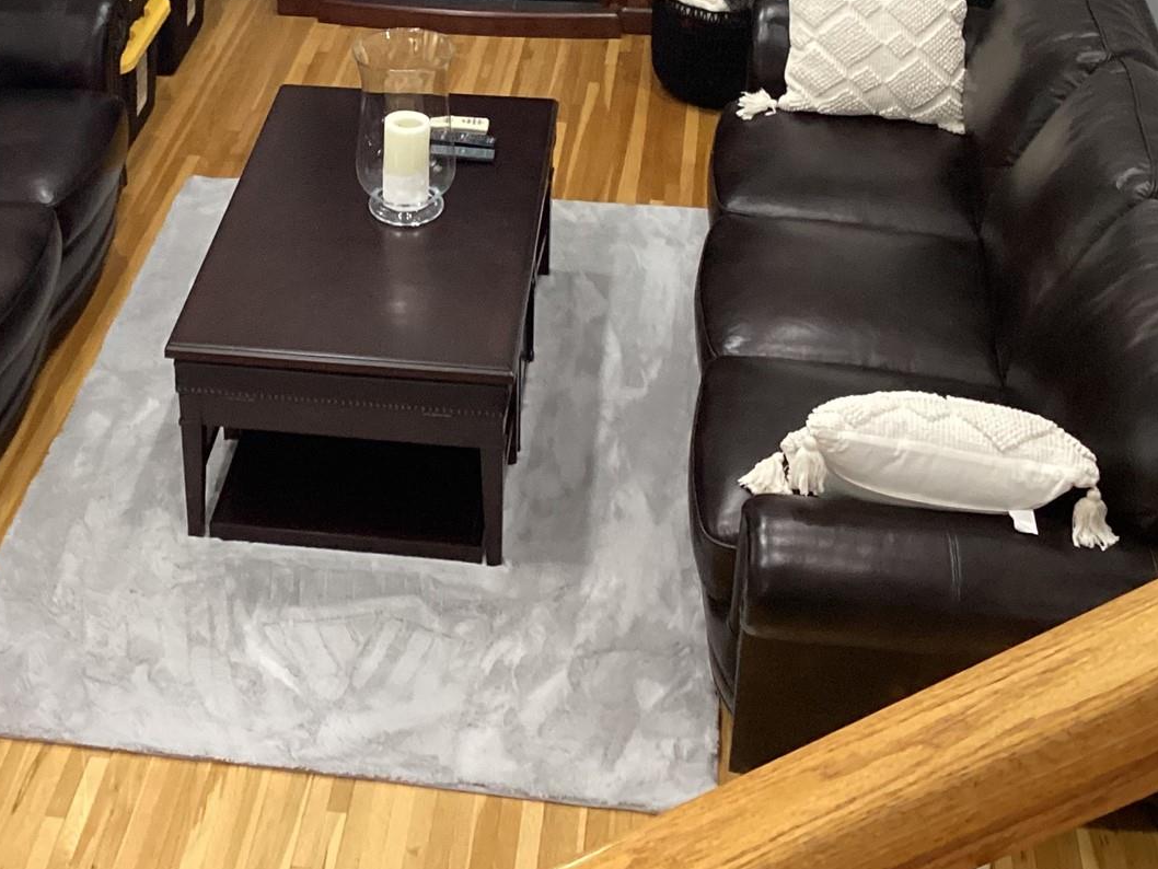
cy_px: 45
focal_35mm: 60
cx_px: 355
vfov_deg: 23.6
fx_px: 2008
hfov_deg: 31.8
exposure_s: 1/40
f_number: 2.4
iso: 320
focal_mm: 3.3
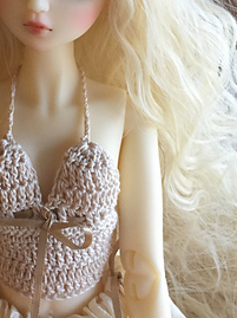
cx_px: 58
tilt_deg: -28.0
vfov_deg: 35.2
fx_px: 494
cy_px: 102
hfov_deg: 26.6
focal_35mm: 54
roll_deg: -0.1
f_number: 2.2
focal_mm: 4.15
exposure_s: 1/30
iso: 200
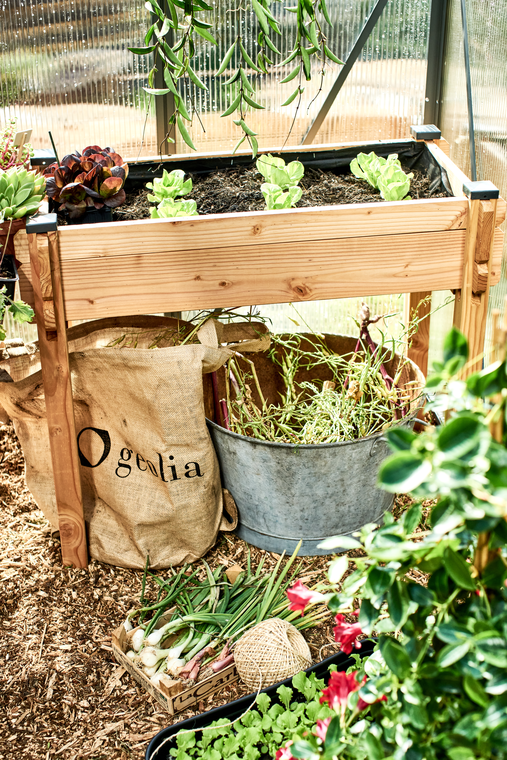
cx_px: 254
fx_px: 1056
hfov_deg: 27.0
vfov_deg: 39.6
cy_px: 380
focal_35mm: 50
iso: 640
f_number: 4
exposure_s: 1/3200
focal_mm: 50
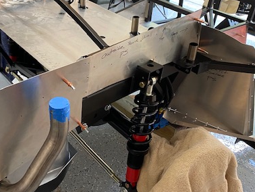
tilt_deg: -31.6
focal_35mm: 44
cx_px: 72
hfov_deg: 41.9
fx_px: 324
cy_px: 89
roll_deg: -3.9
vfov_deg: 32.9
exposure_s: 1/60
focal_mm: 4.25
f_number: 1.8
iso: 160
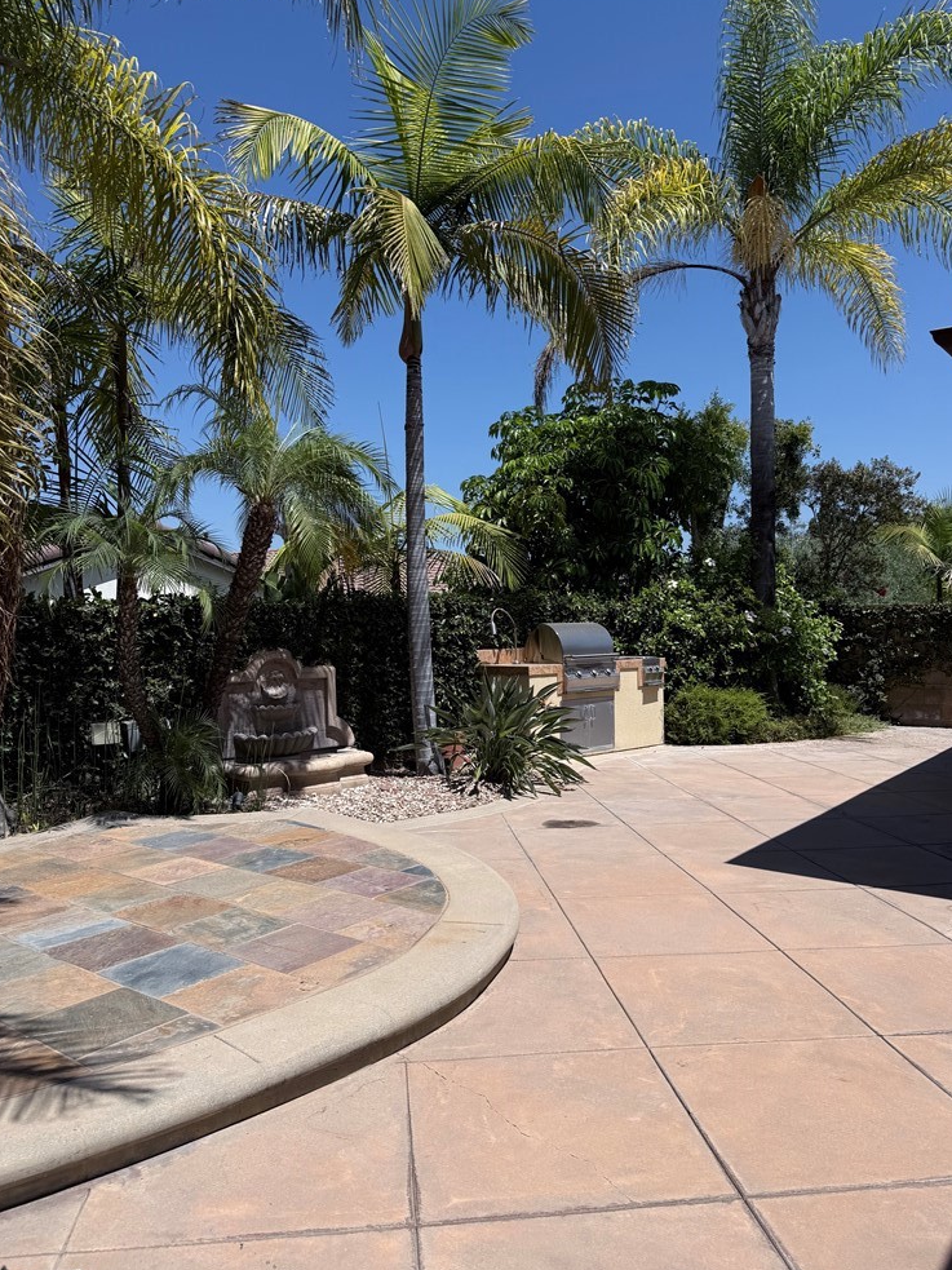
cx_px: 492
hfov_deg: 54.9
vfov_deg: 69.4
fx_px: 917
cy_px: 642
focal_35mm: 25
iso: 80
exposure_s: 1/5714
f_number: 1.78
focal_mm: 6.76
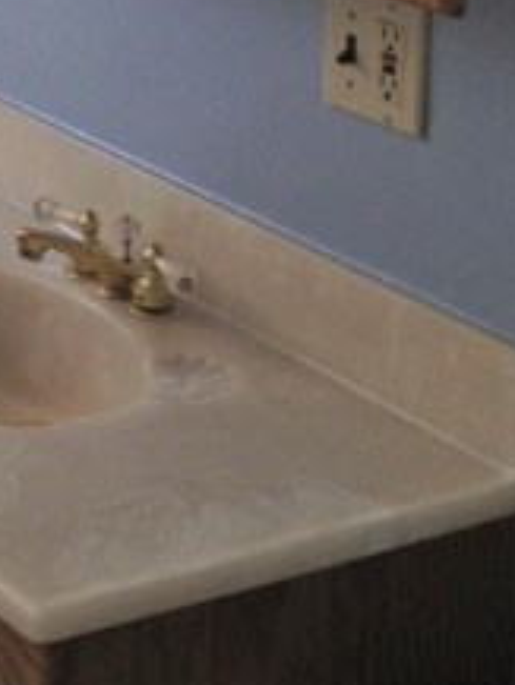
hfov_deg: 11.6
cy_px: -101
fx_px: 2457
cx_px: -174
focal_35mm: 124
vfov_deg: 15.4
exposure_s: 1/40
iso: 50
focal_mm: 4.28
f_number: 2.4
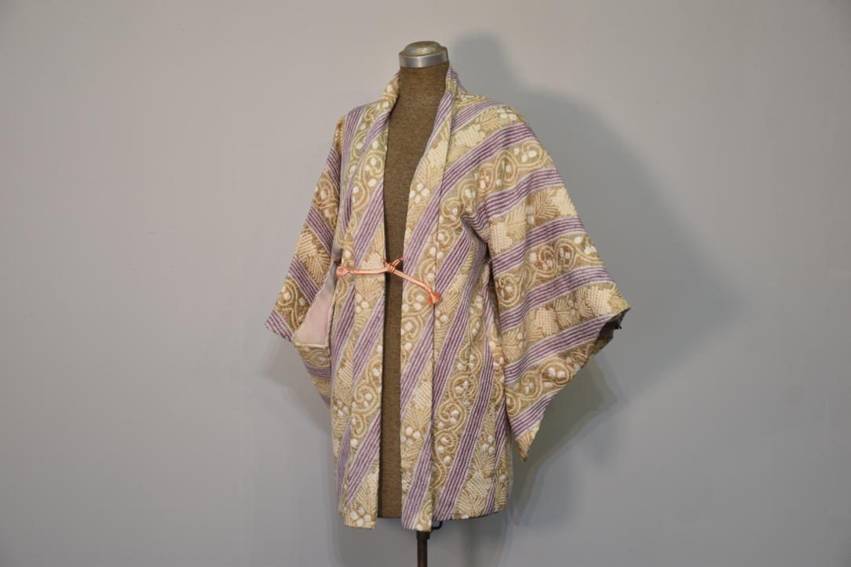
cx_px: 426
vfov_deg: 18.9
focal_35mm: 72
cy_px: 284
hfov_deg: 28.1
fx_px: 1702
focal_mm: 48
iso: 400
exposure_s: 1/60
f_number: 4.5
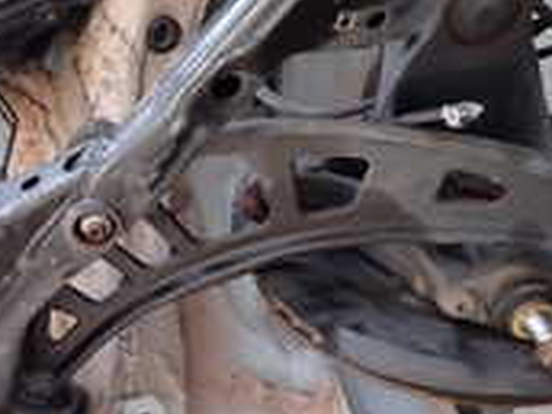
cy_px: 254
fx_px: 1387
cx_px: -270
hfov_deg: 19.6
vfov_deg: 17.0
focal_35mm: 87
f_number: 2
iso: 125
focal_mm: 4.5
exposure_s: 1/125
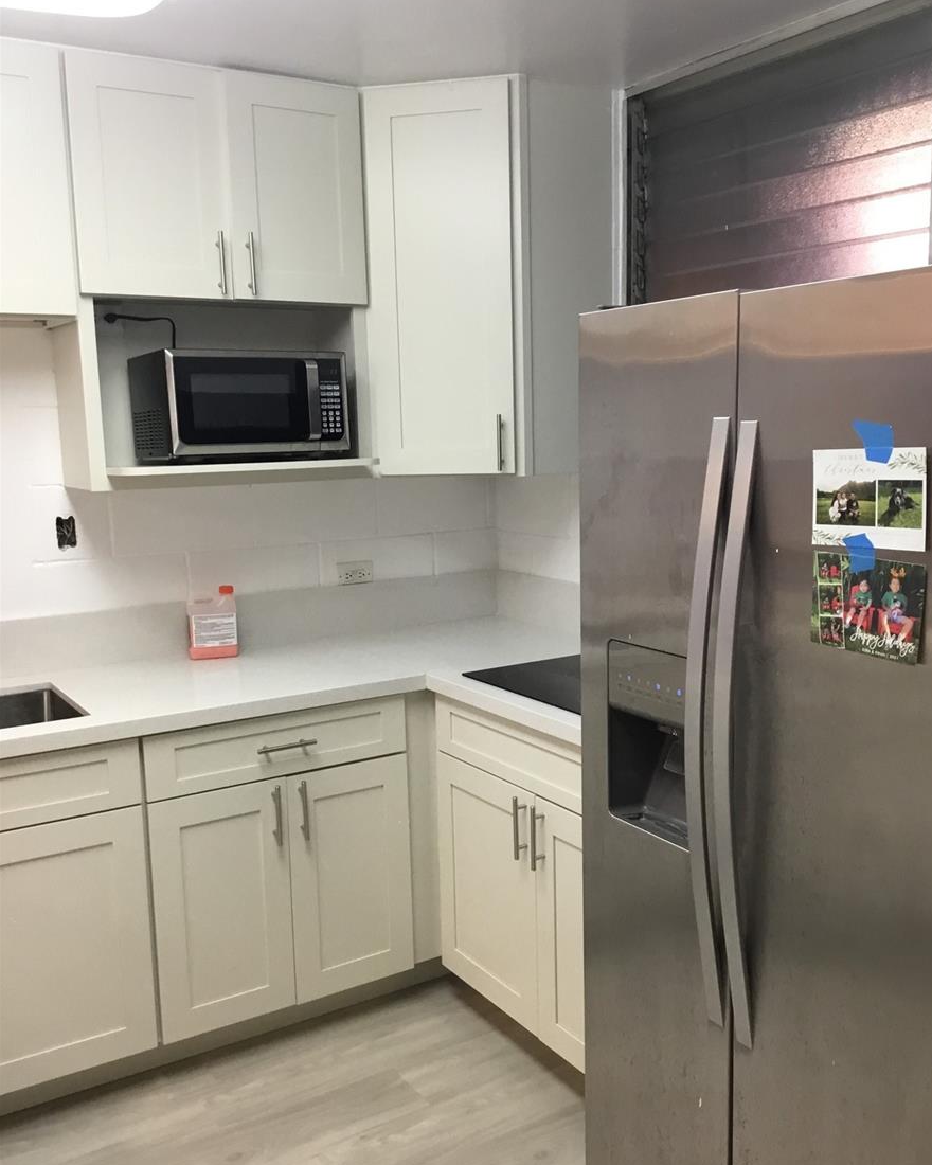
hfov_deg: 44.5
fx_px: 1138
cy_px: 609
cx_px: 476
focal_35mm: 33
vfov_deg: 54.2
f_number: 2.4
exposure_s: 1/33
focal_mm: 3.3
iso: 80
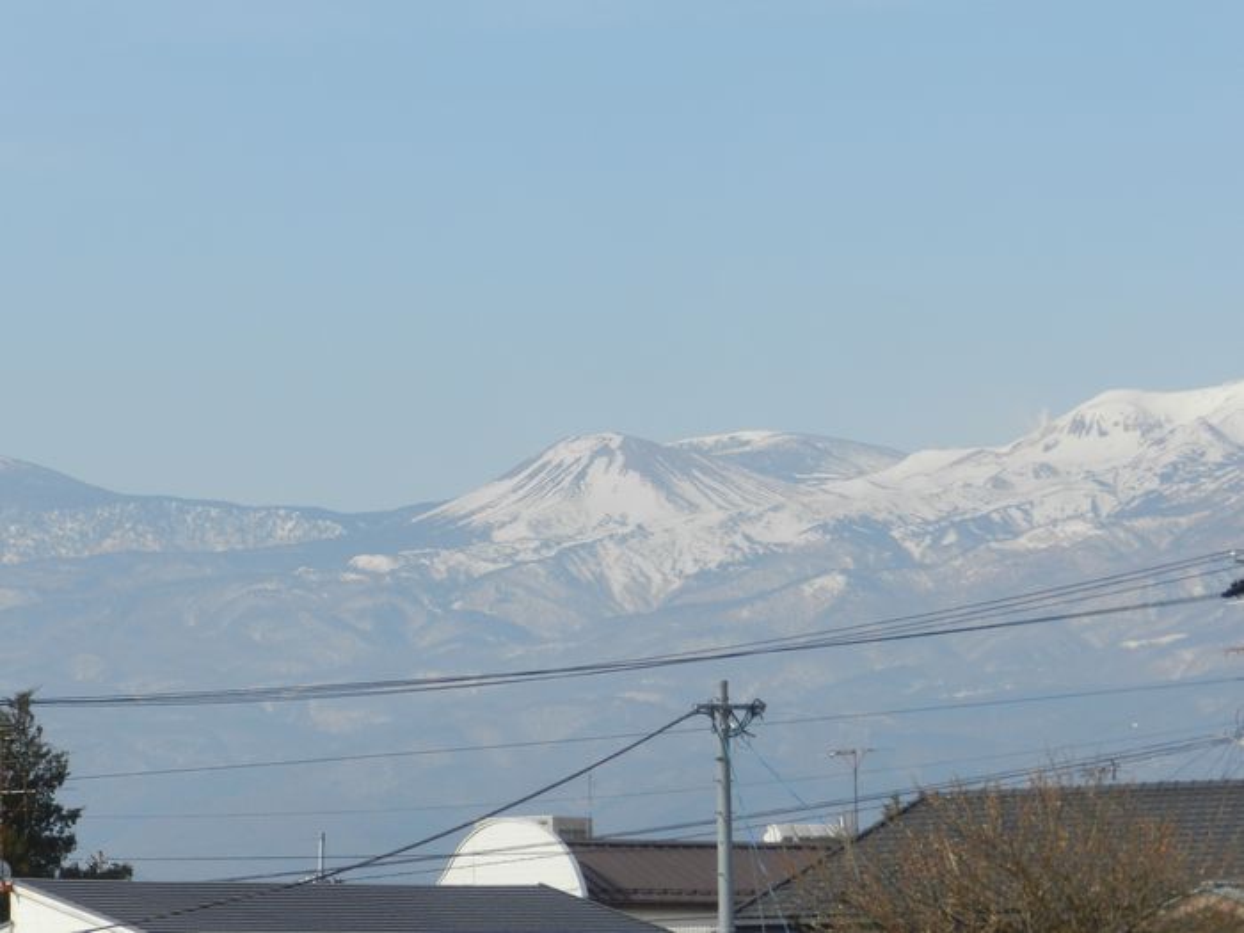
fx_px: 6864
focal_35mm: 191
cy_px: 466
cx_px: 622
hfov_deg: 10.4
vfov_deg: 7.8
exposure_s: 1/800
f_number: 5.5
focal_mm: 34
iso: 160
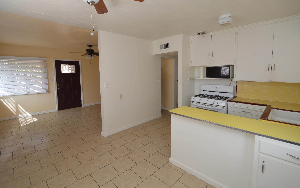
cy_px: 84
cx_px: 145
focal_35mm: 16
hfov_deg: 97.8
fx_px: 131
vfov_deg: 71.0
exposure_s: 1/80
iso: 400
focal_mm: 10
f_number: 4.5
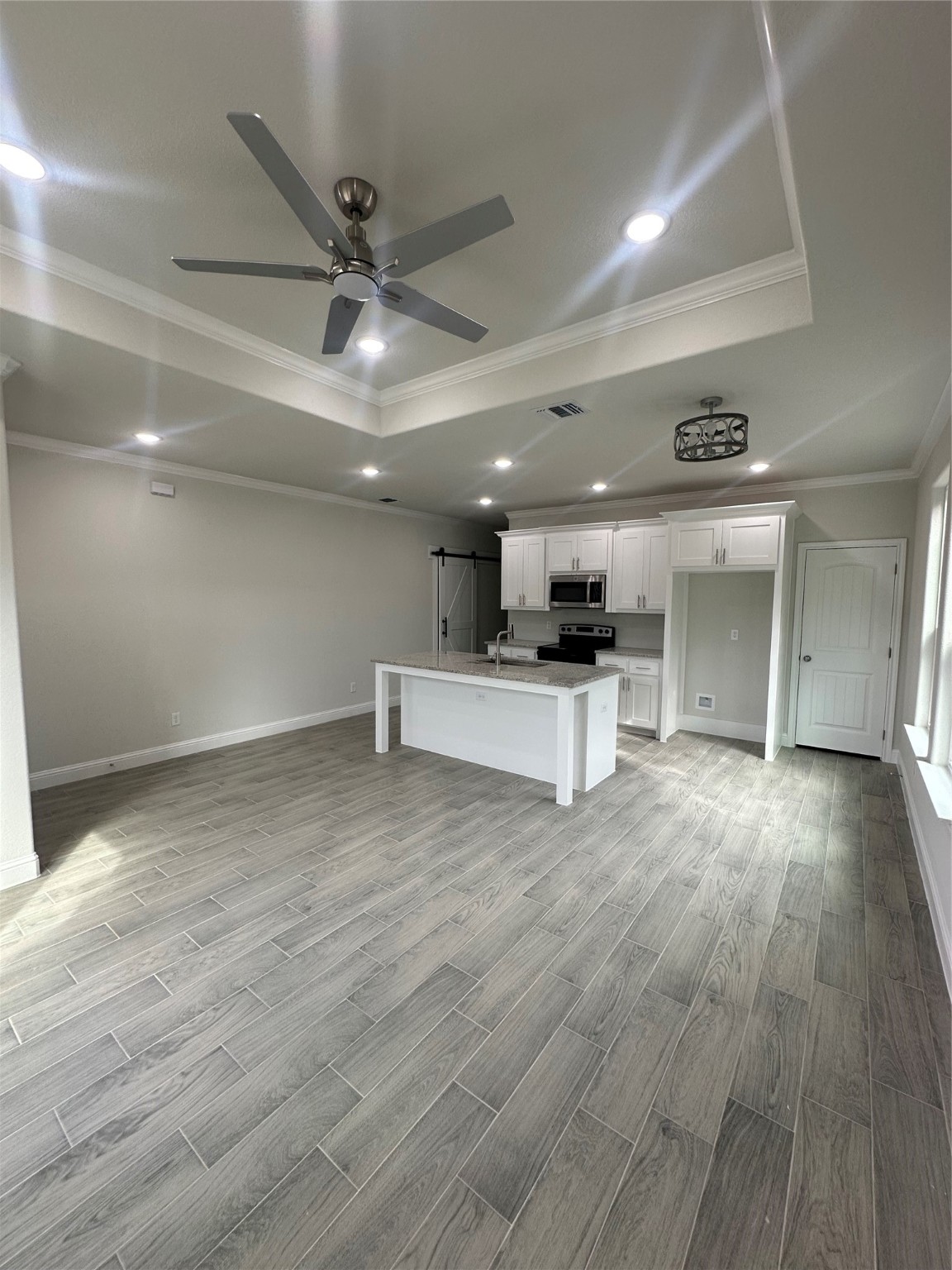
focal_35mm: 14
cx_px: 476
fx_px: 513
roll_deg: -0.2
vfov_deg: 102.1
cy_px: 635
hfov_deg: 85.7
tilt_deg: -4.5
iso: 80
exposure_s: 1/120
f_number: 2.2
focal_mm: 2.22
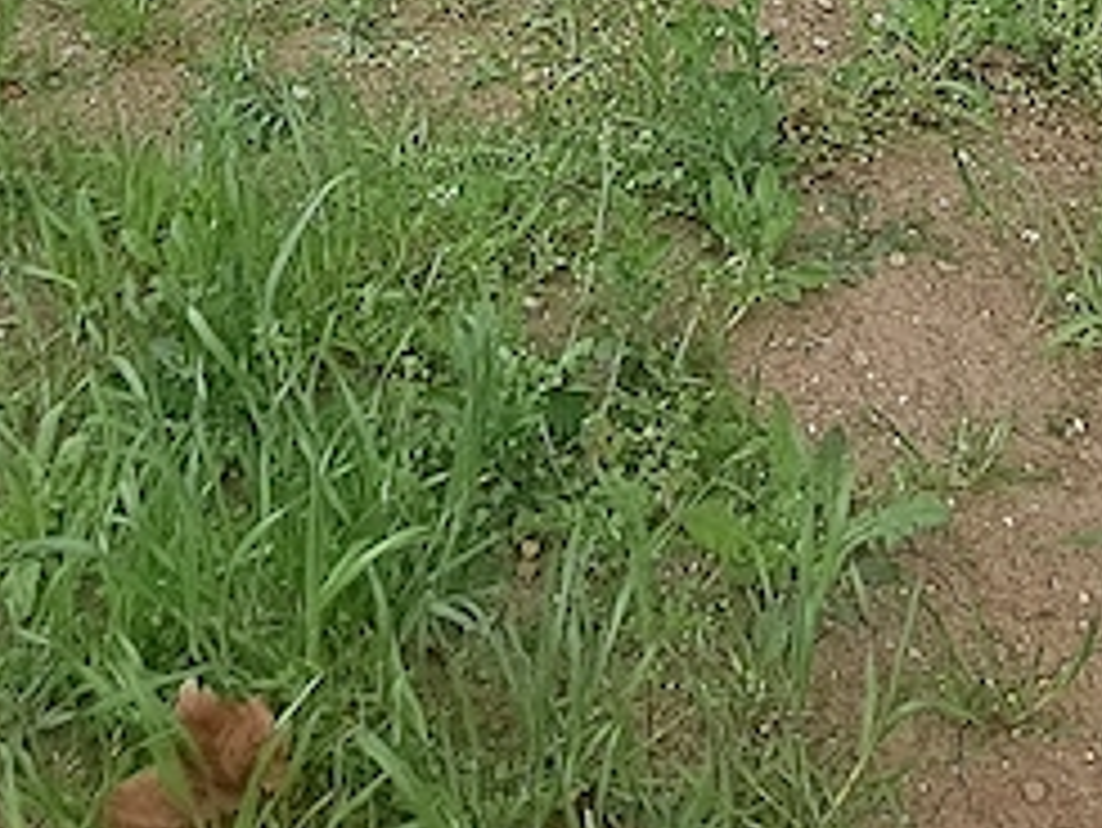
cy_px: -832
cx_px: 715
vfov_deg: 18.3
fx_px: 1688
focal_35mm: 53
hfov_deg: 35.9
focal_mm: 1.74
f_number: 2.2
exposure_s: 1/243
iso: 50
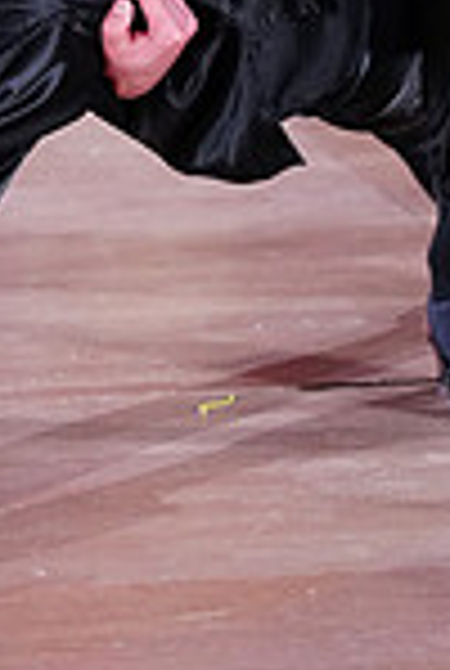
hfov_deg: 1.8
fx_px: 14500
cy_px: -315
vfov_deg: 2.6
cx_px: 74
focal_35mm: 777
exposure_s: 1/320
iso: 2500
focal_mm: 200
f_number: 2.8
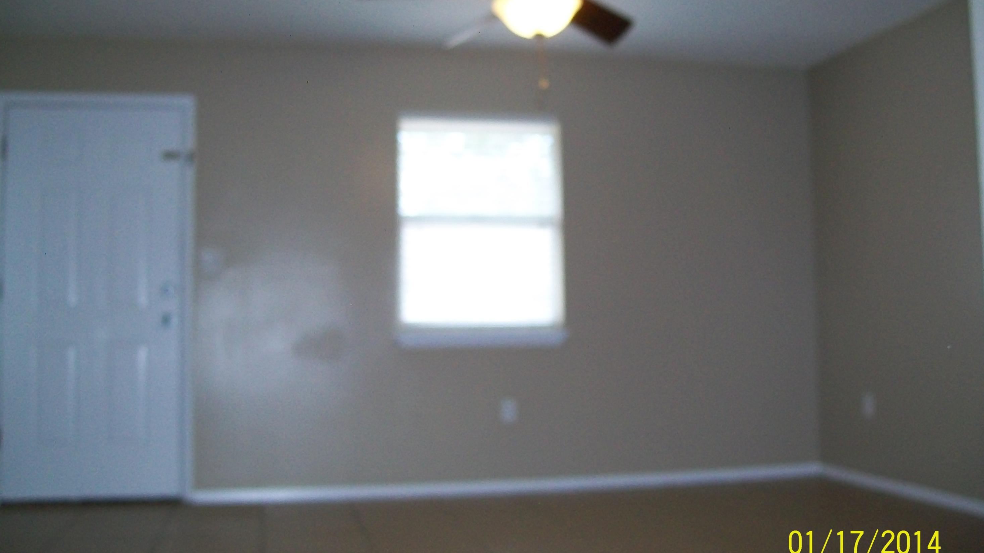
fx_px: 992
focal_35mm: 38
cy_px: 248
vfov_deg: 31.2
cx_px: 488
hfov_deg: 52.8
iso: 160
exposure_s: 1/60
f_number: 2.7
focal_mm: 6.1
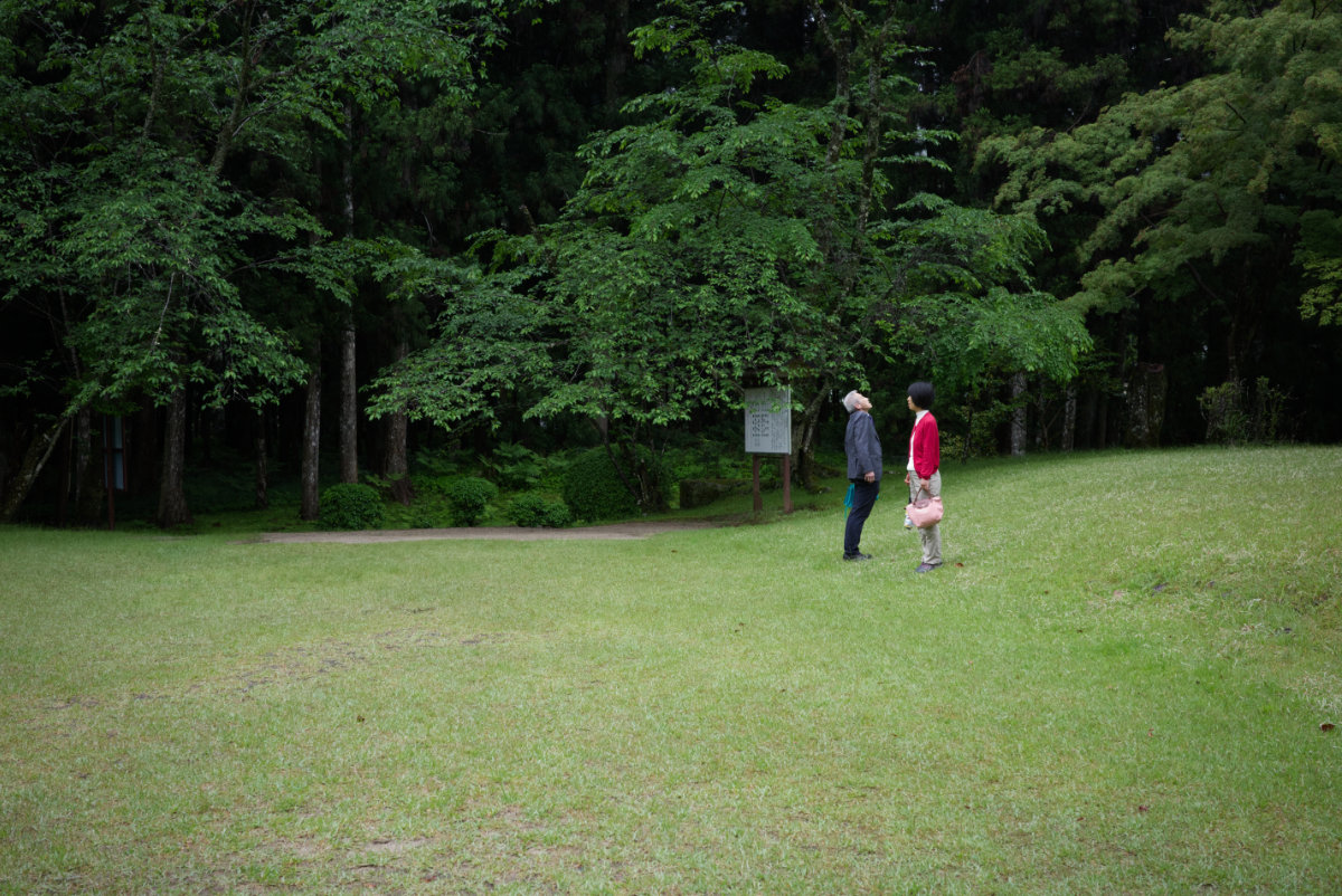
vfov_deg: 33.5
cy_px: 448
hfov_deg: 48.4
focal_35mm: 40
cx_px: 671
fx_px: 1492
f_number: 4.5
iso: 400
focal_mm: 26
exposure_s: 1/250
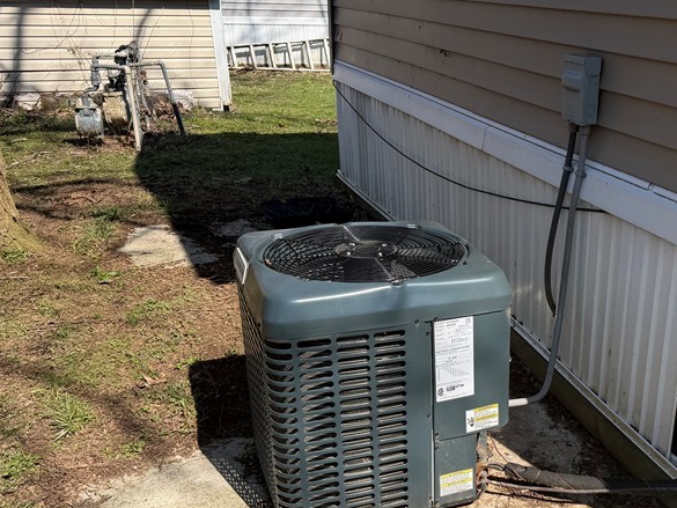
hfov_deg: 43.2
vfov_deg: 34.1
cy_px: 333
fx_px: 822
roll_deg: -0.9
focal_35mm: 42
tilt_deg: -23.6
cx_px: 515
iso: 80
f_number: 1.78
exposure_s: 1/3759
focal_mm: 6.76
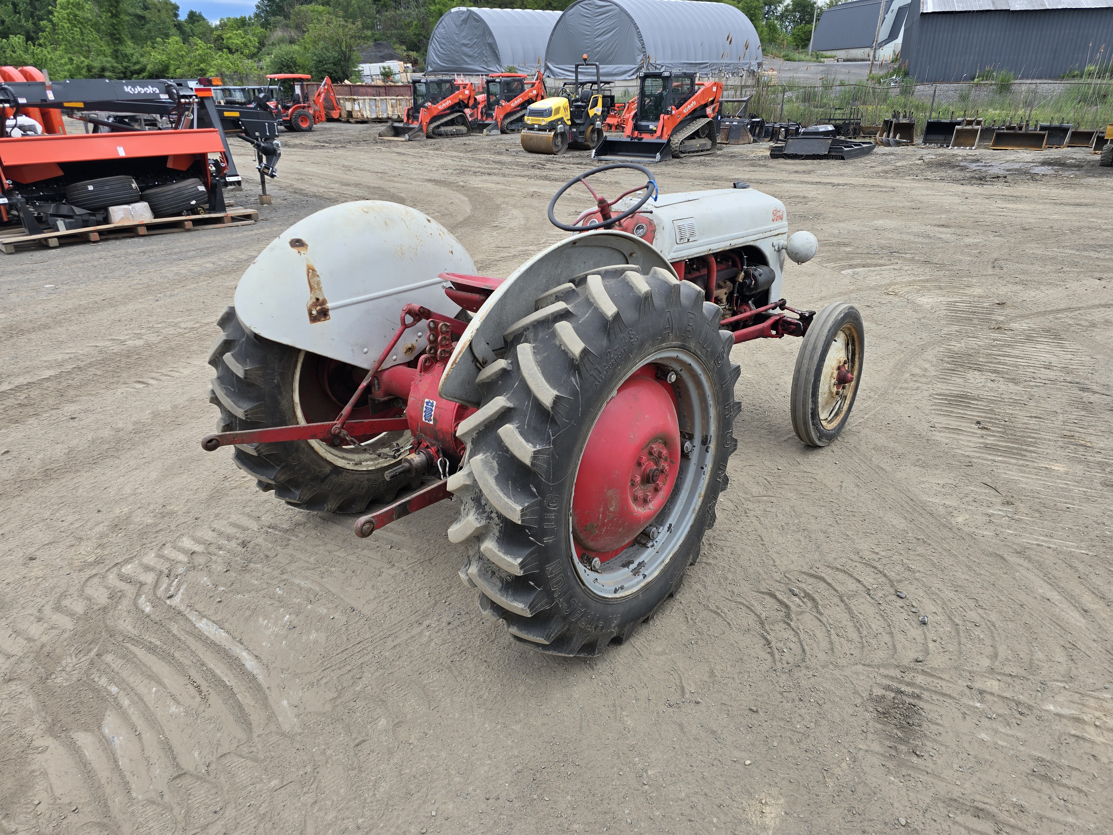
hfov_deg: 73.9
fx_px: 740
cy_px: 418
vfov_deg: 58.9
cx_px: 556
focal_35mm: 23
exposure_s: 1/472
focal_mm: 6.3
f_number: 1.7
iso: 12
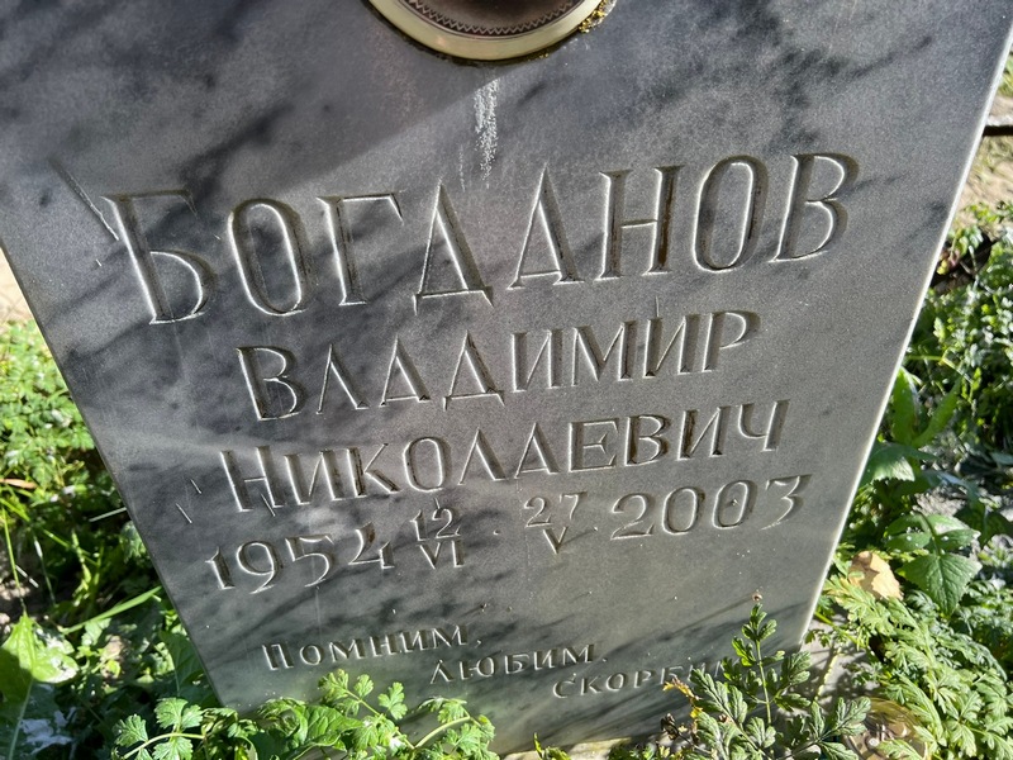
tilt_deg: -33.7
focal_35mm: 26
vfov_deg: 53.1
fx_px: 761
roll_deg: -2.4
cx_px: 506
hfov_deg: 67.3
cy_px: 380
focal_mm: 5.7
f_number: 1.5
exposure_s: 1/1124
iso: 50
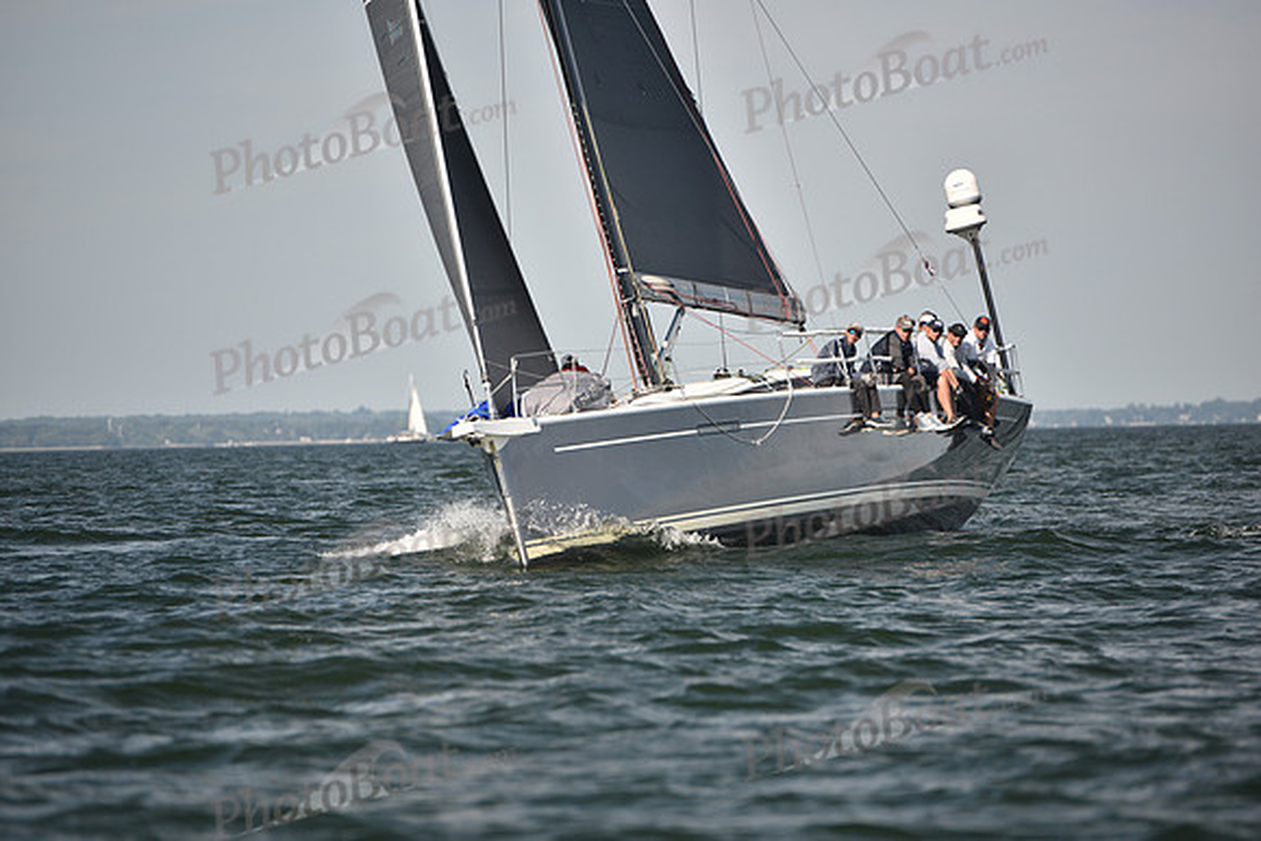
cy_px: 420
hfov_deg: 10.3
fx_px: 7007
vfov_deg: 6.9
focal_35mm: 200
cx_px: 630
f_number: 3.5
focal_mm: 200
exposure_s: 1/1250
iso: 250
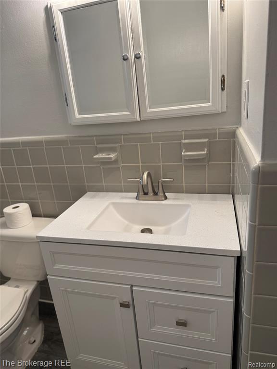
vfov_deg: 71.6
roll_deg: +6.2
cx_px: 138
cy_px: 184
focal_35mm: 24
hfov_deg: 56.8
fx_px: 256
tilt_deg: -19.6
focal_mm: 6.76
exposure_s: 1/120
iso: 125
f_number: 1.78
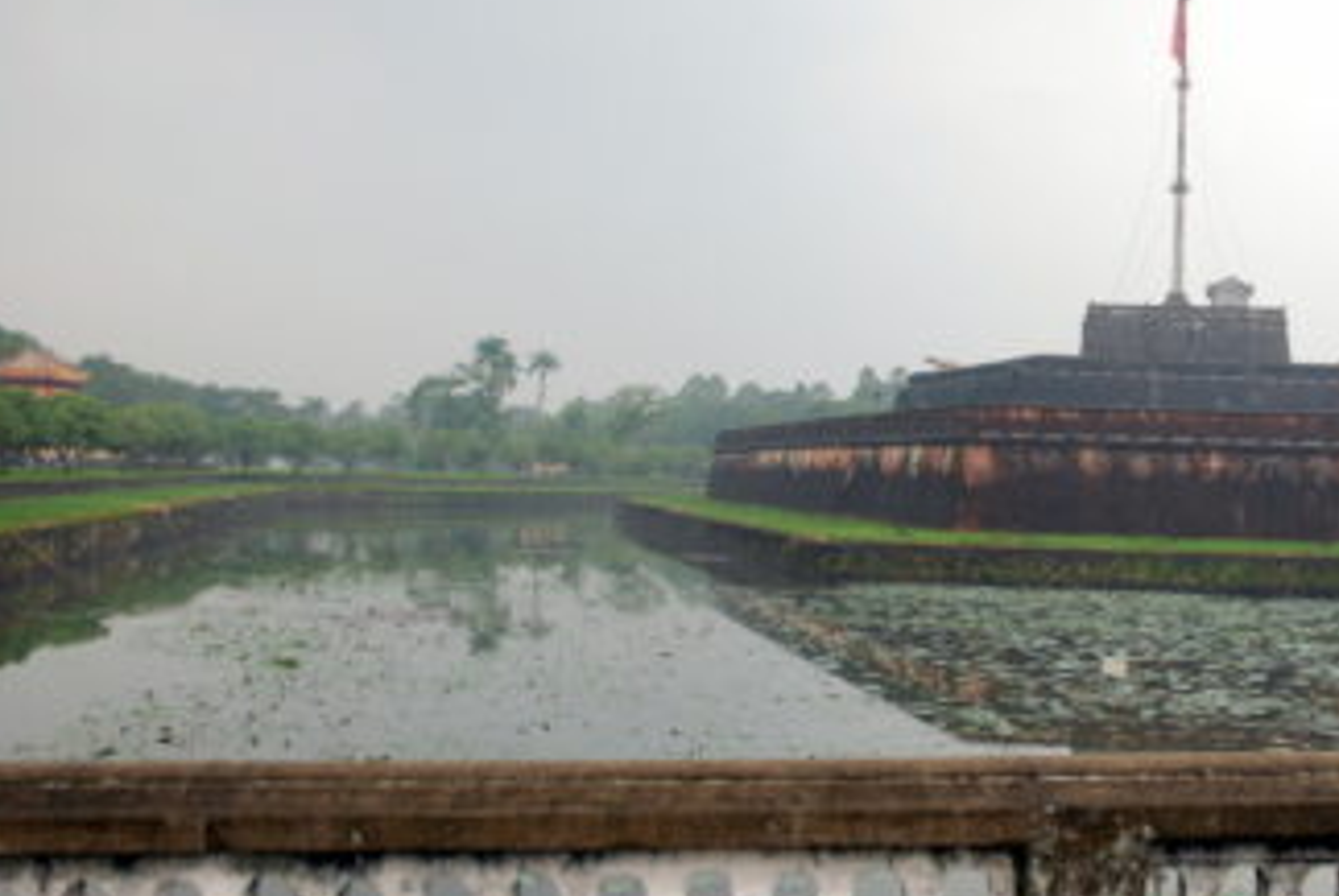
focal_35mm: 51
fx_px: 1899
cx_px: 1021
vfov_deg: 26.5
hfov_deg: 37.8
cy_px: 526
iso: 400
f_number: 5.6
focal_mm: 22
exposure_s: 1/125
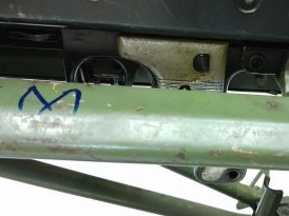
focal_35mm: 38
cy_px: 94
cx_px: 207
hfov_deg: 47.7
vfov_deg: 37.6
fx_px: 317
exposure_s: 1/25
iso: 800
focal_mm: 3.98
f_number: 1.8
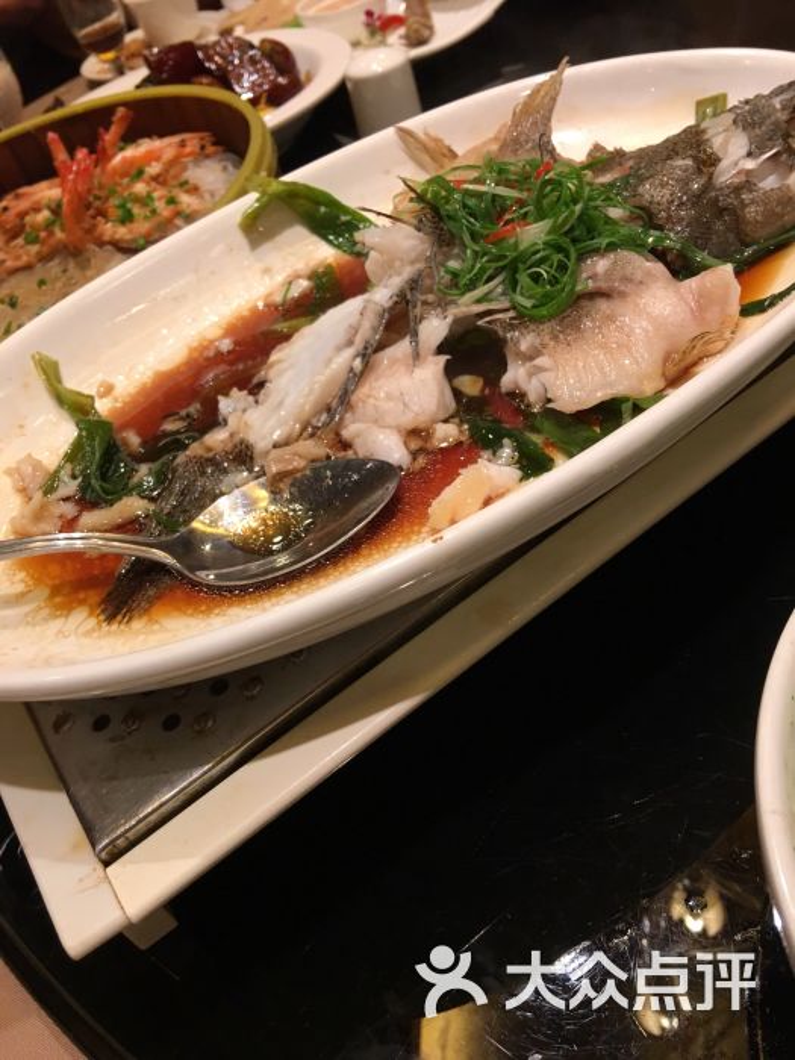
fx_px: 888
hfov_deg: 48.2
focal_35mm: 29
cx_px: 398
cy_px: 530
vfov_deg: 61.7
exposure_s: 1/33
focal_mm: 4.15
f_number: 2.2
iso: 50
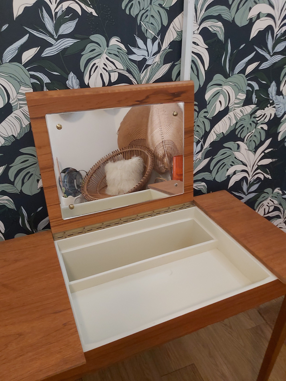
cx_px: 143
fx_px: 286
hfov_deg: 53.1
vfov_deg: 67.3
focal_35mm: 26
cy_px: 190
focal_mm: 3.92
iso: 800
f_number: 1.7
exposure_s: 1/25
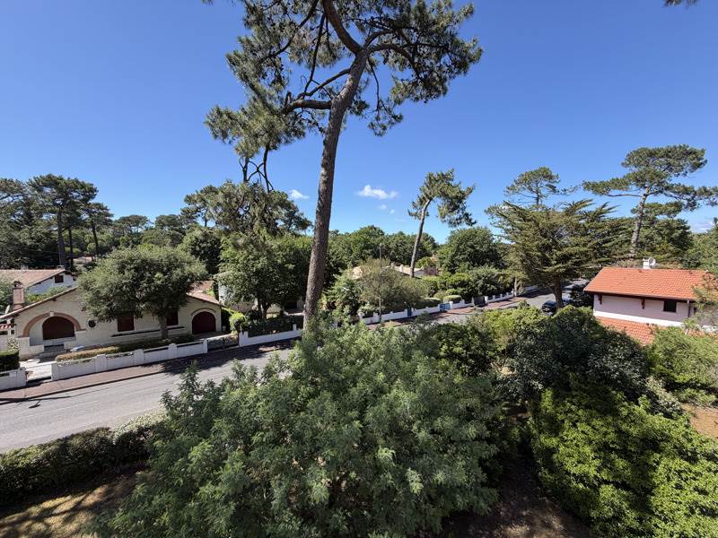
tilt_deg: -3.2
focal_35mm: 14
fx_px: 290
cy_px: 269
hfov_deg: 102.1
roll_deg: +1.0
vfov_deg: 85.7
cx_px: 359
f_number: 2.2
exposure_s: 1/770
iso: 40
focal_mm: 2.22
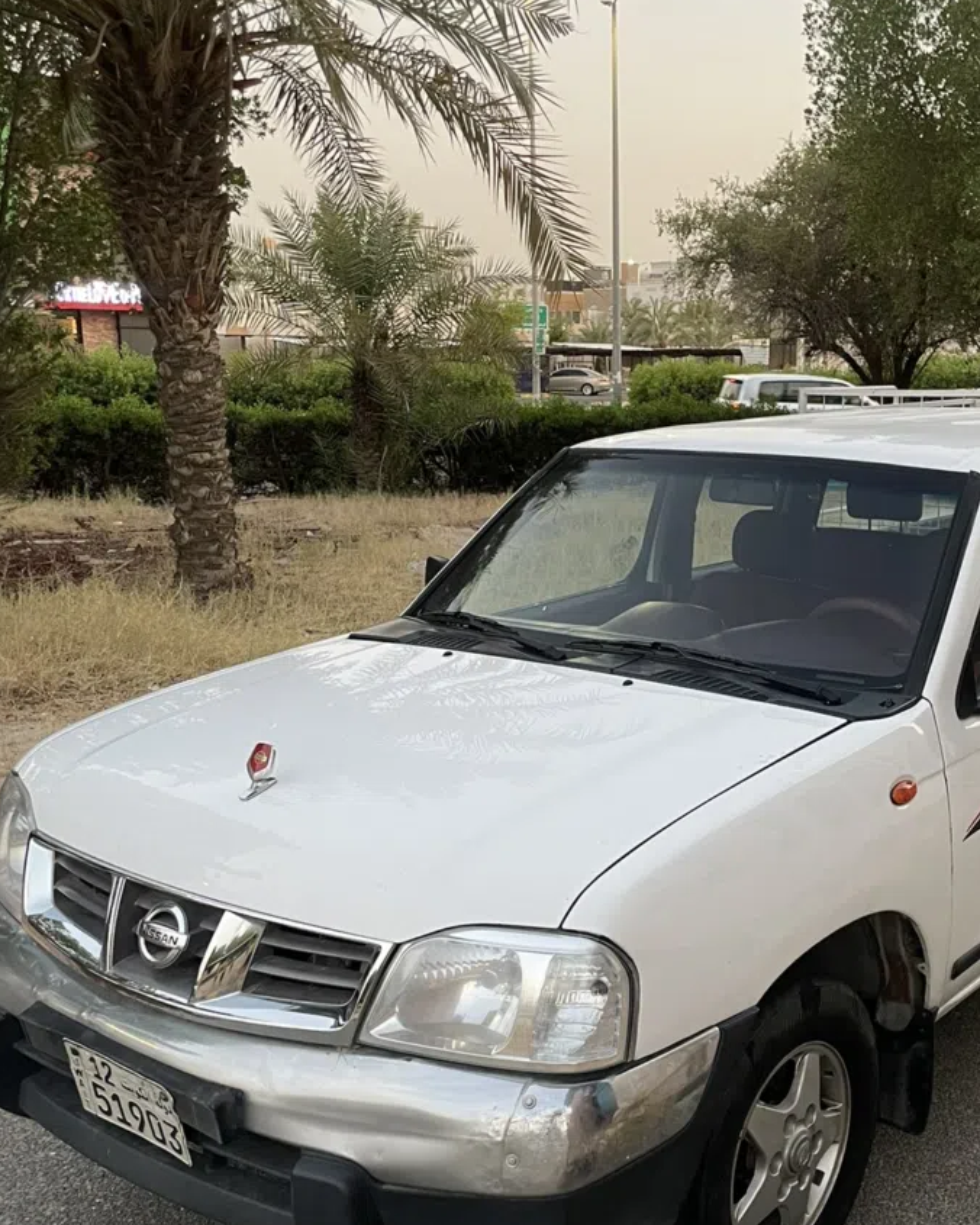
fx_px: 1486
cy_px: 750
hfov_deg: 36.0
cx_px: 673
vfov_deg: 44.5
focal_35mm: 41
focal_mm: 4.2
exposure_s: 1/50
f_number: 1.6
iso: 160
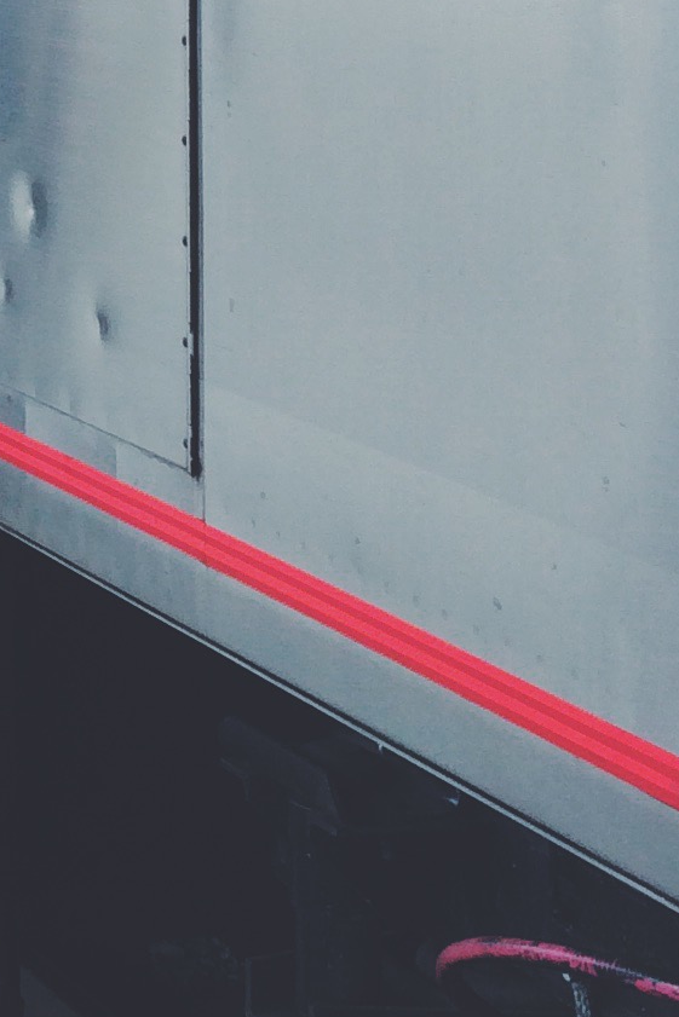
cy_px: -416
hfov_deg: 10.7
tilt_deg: -1.1
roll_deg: +0.5
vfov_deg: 16.3
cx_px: -707
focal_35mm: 117
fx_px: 3309
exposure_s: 1/120
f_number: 2.2
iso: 32
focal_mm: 4.15
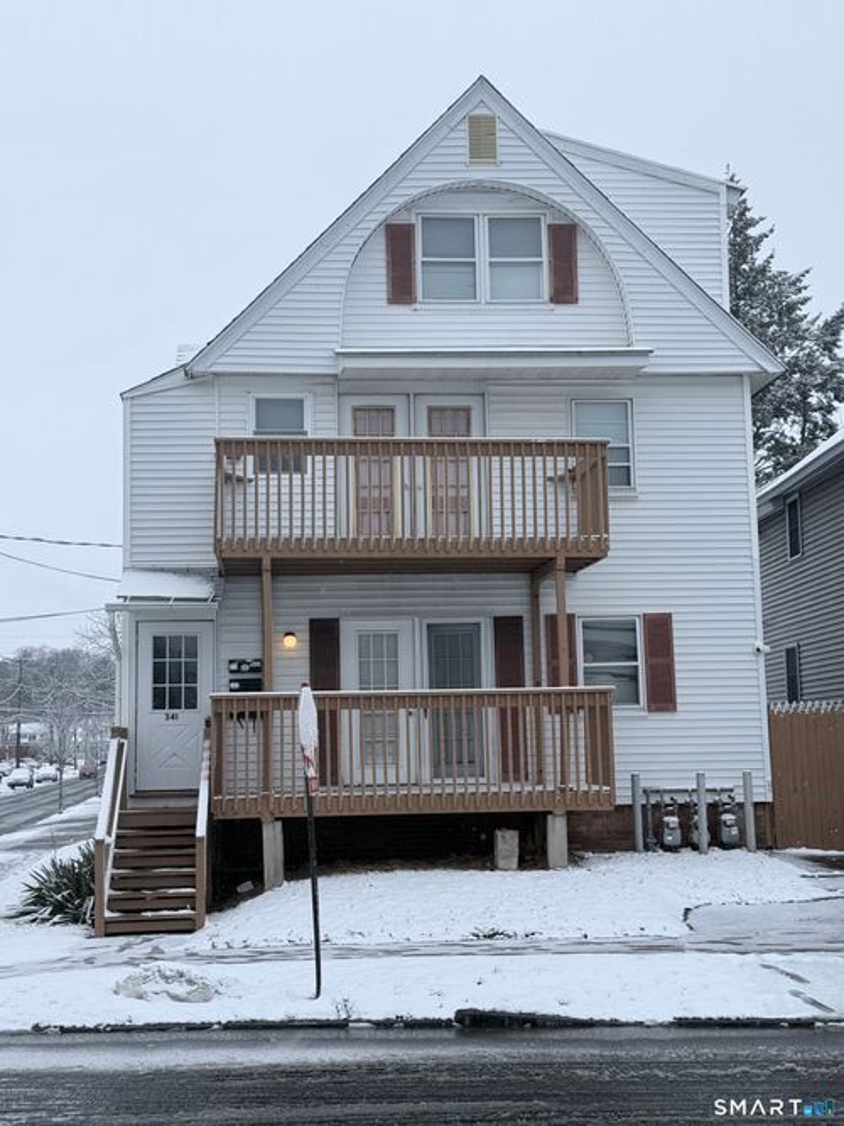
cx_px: 422
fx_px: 1561
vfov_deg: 39.7
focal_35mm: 48
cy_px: 563
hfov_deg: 30.3
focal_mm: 6.76
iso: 64
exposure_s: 1/2033
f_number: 1.78
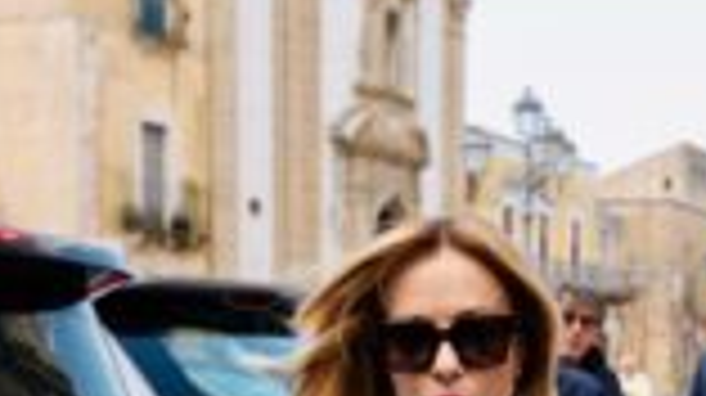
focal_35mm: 91
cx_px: 499
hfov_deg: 23.3
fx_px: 1702
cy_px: 526
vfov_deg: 12.8
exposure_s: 1/200
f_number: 4
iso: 100
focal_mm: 35
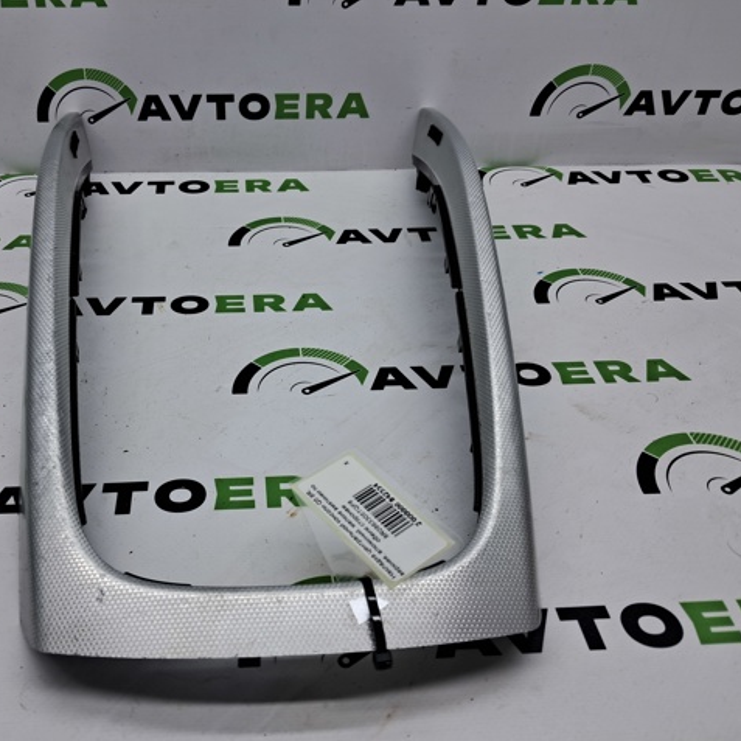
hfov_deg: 50.6
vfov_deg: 51.1
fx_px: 775
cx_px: 277
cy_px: 370
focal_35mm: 32
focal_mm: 4
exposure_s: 1/100
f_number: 1.8
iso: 50
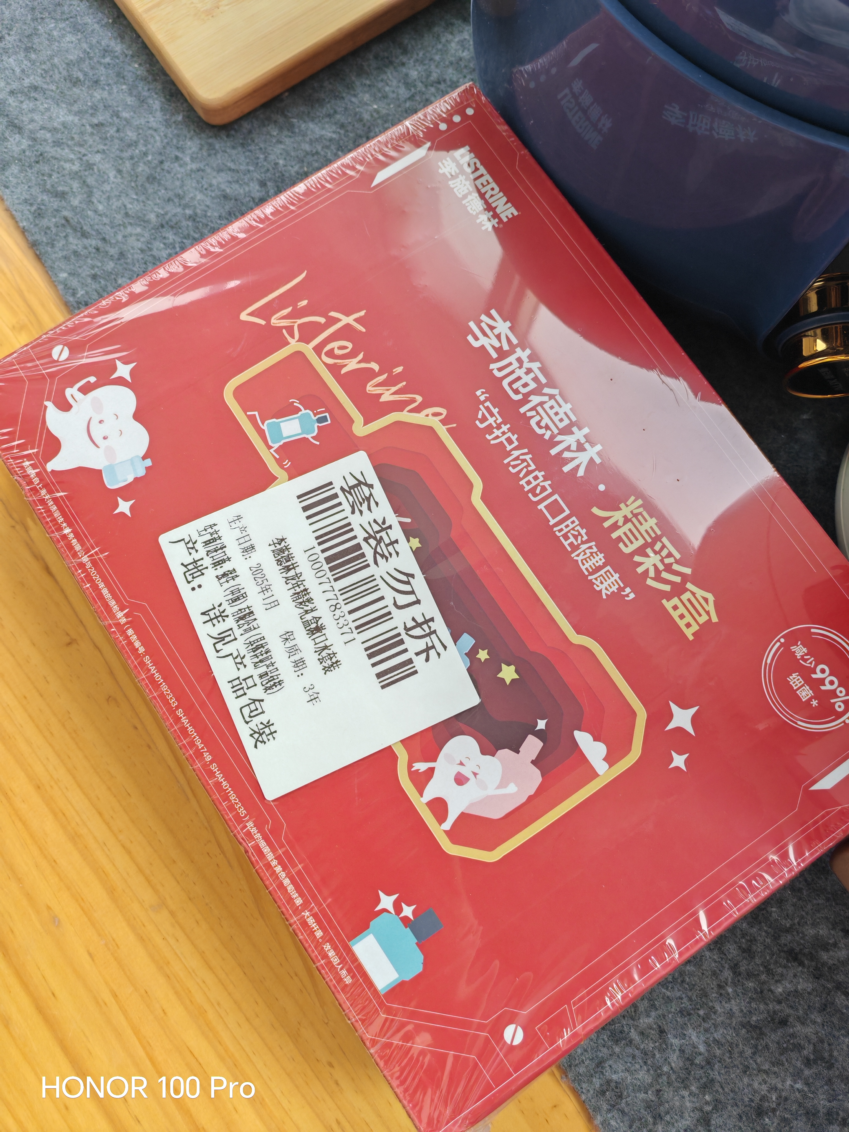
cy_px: 566
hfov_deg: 51.4
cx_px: 424
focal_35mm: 27
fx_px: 883
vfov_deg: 65.3
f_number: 1.95
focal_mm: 5.52
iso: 100
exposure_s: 1/100
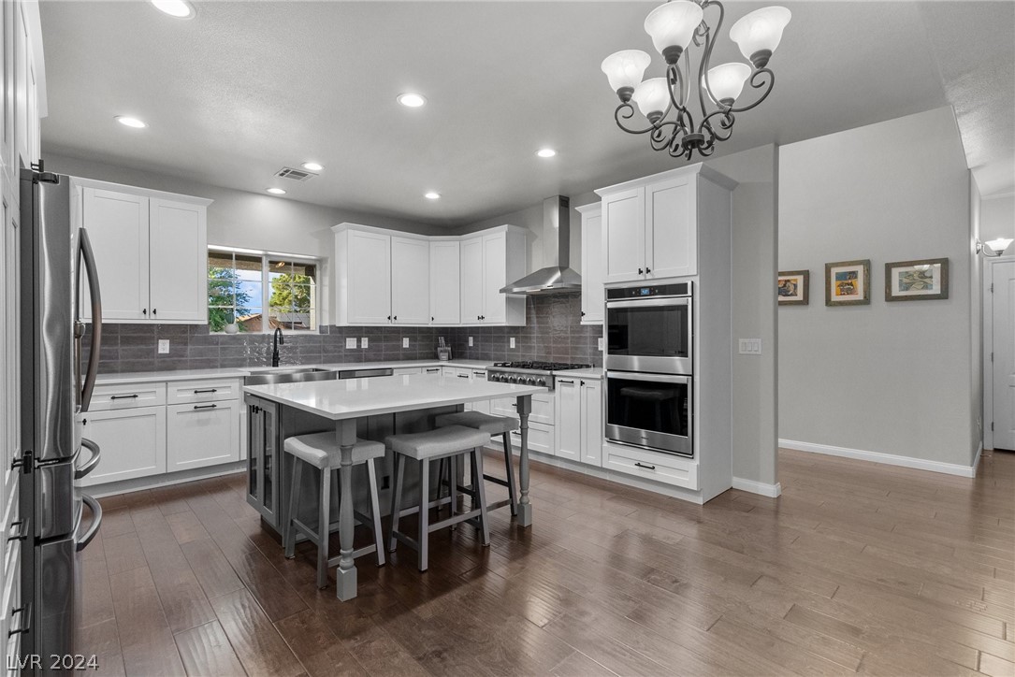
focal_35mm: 16
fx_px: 451
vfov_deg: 73.8
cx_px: 508
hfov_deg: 96.7
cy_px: 338
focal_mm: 16
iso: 2000
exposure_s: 1/4
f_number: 8
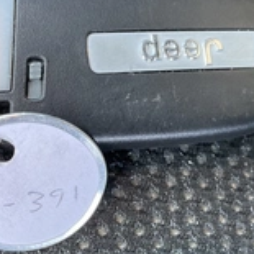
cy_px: 111
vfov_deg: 26.1
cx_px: 134
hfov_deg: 26.1
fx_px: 548
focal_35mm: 66
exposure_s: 1/60
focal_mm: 3
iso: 160
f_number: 1.8
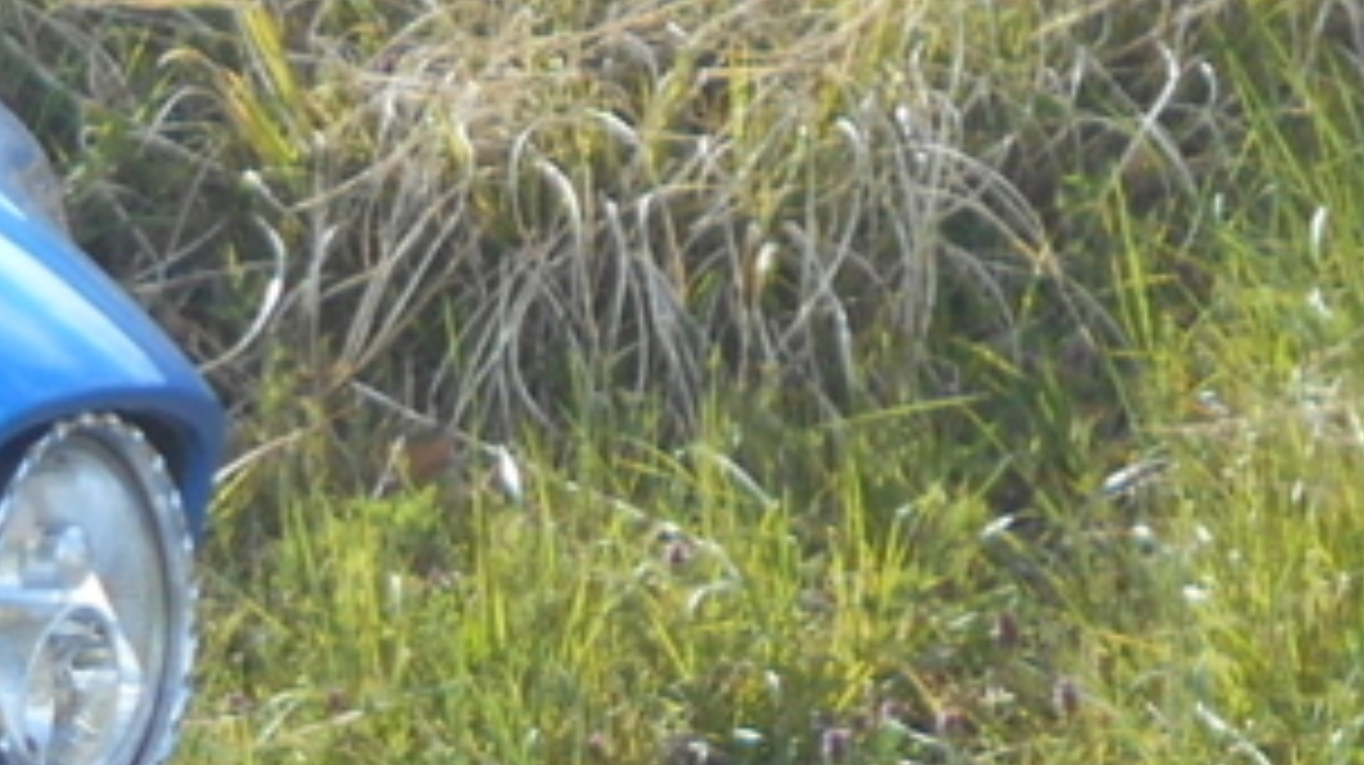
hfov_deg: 7.3
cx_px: -1287
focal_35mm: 285
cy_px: 742
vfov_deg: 4.2
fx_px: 10301
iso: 80
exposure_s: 1/250
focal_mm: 11.6
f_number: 5.3
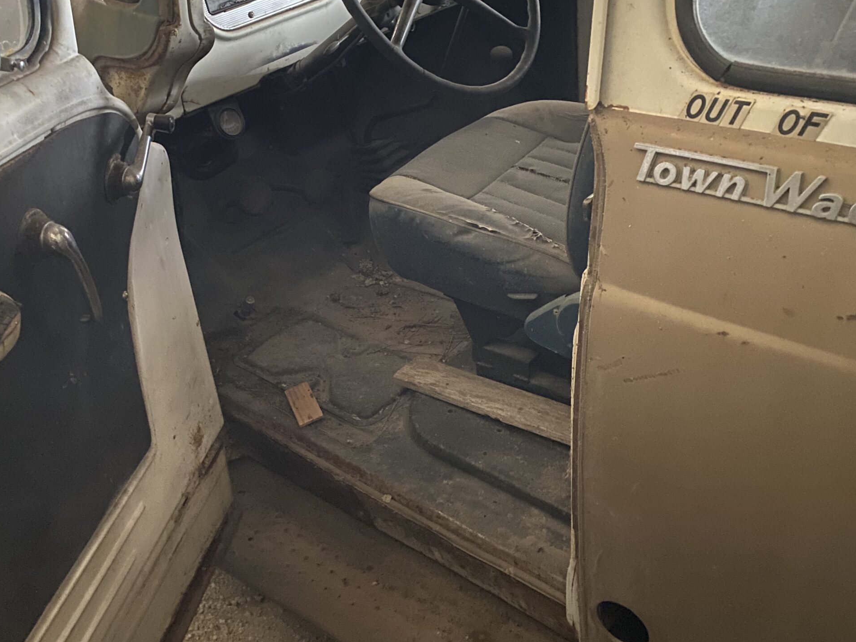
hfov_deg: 52.6
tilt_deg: -31.6
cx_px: 435
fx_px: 865
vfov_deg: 40.7
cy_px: 312
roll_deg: +6.6
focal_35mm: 35
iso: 800
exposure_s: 1/20
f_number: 1.8
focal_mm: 4.25
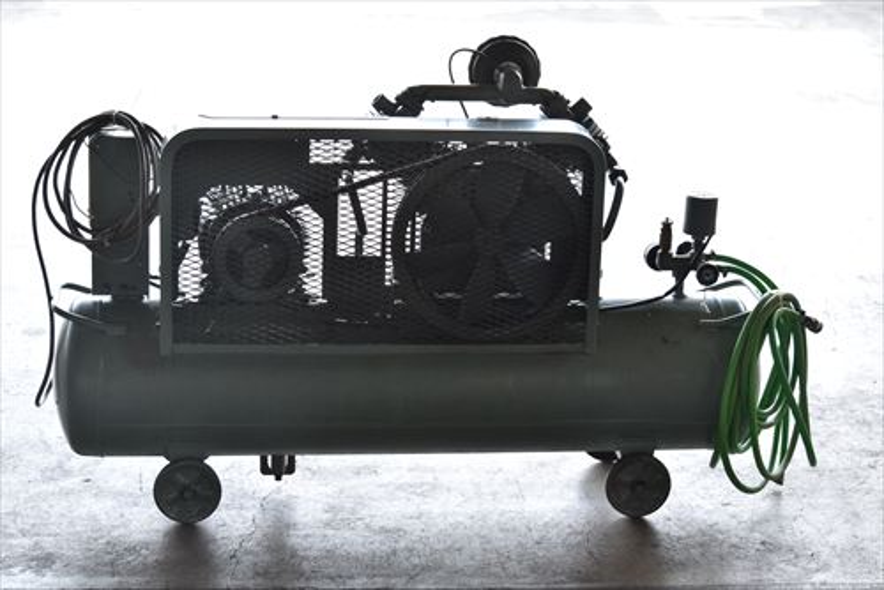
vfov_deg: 16.6
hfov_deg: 24.6
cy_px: 295
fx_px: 2027
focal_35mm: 82
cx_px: 442
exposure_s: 1/320
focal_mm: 55
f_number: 6.3
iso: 1250
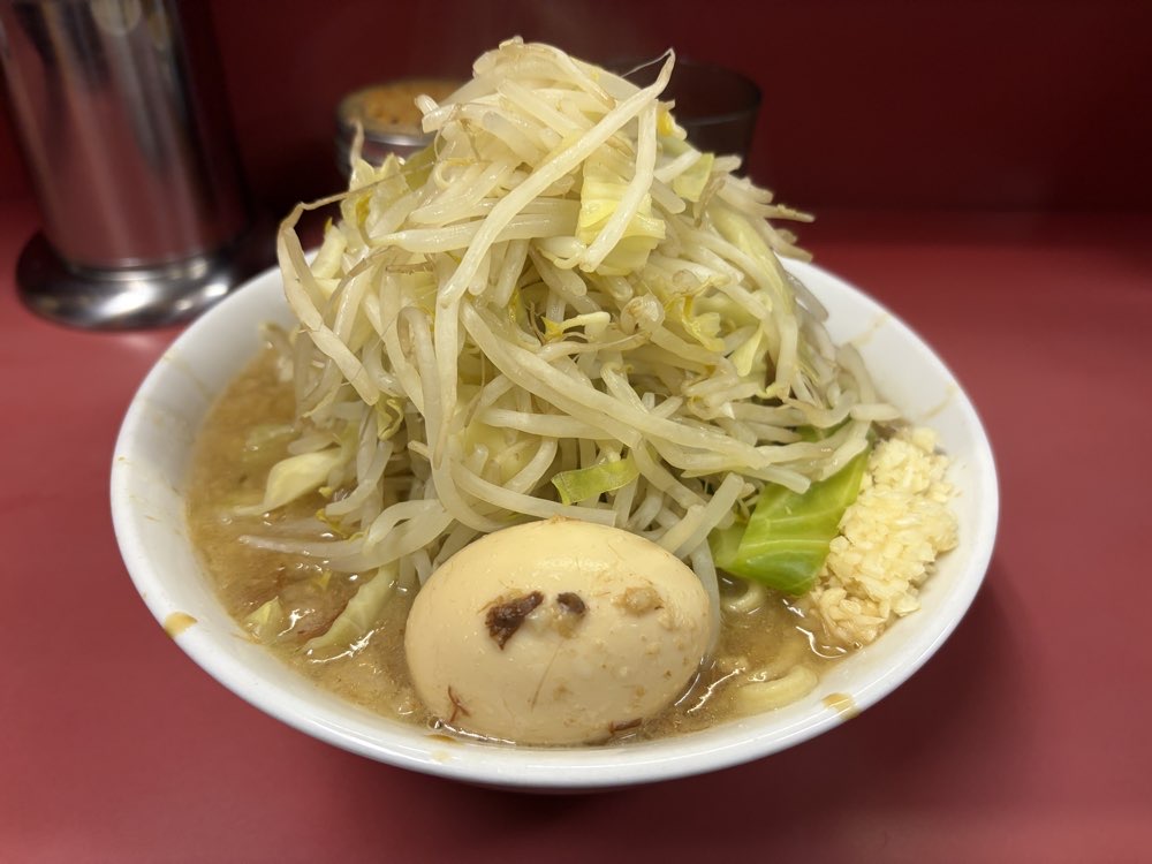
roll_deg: -1.7
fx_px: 865
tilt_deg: -38.3
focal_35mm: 26
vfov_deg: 53.1
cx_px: 576
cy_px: 432
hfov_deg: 67.3
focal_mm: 5.96
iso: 100
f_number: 1.6
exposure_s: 1/50
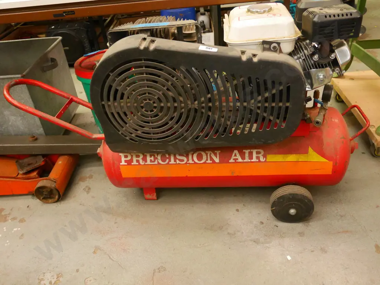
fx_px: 351
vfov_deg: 44.2
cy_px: 142
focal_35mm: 32
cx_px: 190
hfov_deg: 56.8
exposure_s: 1/160
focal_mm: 16
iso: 3200
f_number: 3.9
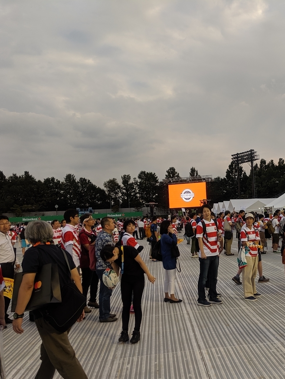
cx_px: 243
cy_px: 194
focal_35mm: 37
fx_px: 406
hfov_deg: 36.8
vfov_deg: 50.1
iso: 54
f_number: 1.8
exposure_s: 1/356
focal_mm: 4.44
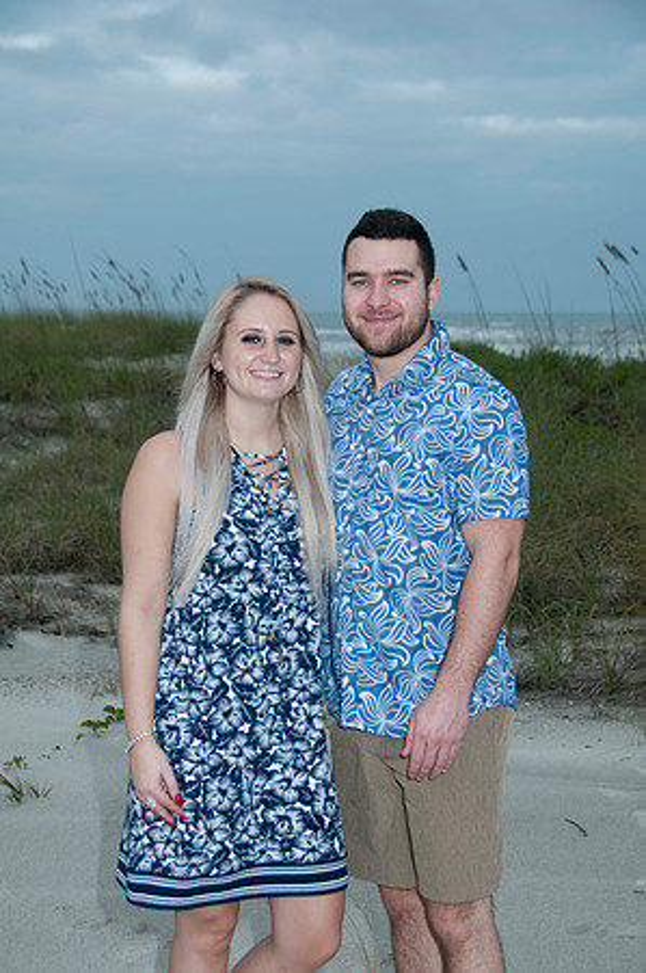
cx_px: 323
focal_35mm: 69
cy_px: 486
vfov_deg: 29.3
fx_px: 1861
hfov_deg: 19.7
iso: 100
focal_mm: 46
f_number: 5.6
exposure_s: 1/125
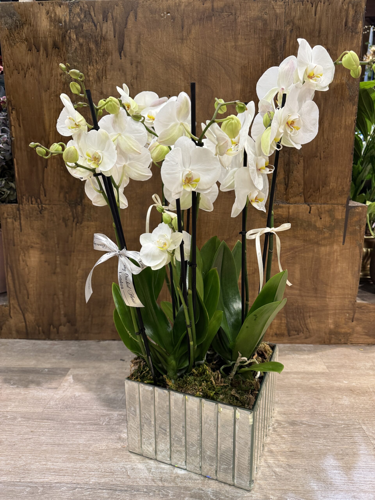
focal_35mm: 24
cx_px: 188
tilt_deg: -12.9
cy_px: 250
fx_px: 347
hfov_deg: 56.8
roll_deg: -0.1
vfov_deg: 71.6
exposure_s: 1/50
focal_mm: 6.76
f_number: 1.78
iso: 250
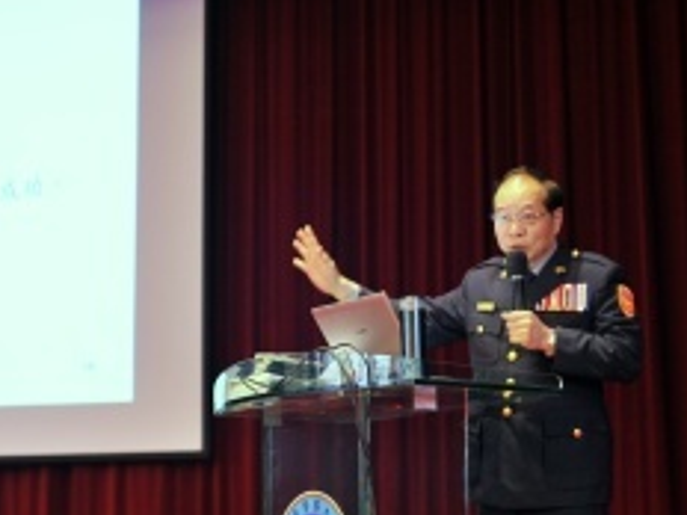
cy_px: 271
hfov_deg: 22.1
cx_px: 197
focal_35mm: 88
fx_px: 1746
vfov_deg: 16.8
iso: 1000
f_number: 4.5
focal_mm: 50
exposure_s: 1/30
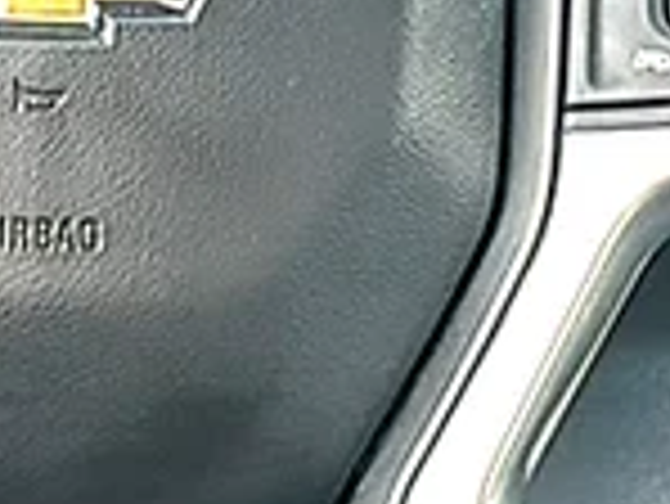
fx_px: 4378
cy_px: -83
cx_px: 72
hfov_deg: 8.7
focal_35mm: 226
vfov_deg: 6.5
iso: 50
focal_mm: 6.86
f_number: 1.78
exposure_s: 1/94
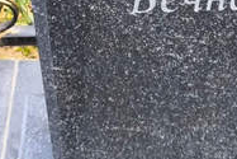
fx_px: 1463
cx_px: 274
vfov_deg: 6.1
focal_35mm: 222
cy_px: -142
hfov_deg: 9.2
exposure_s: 1/50
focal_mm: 4.71
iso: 64
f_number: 1.7
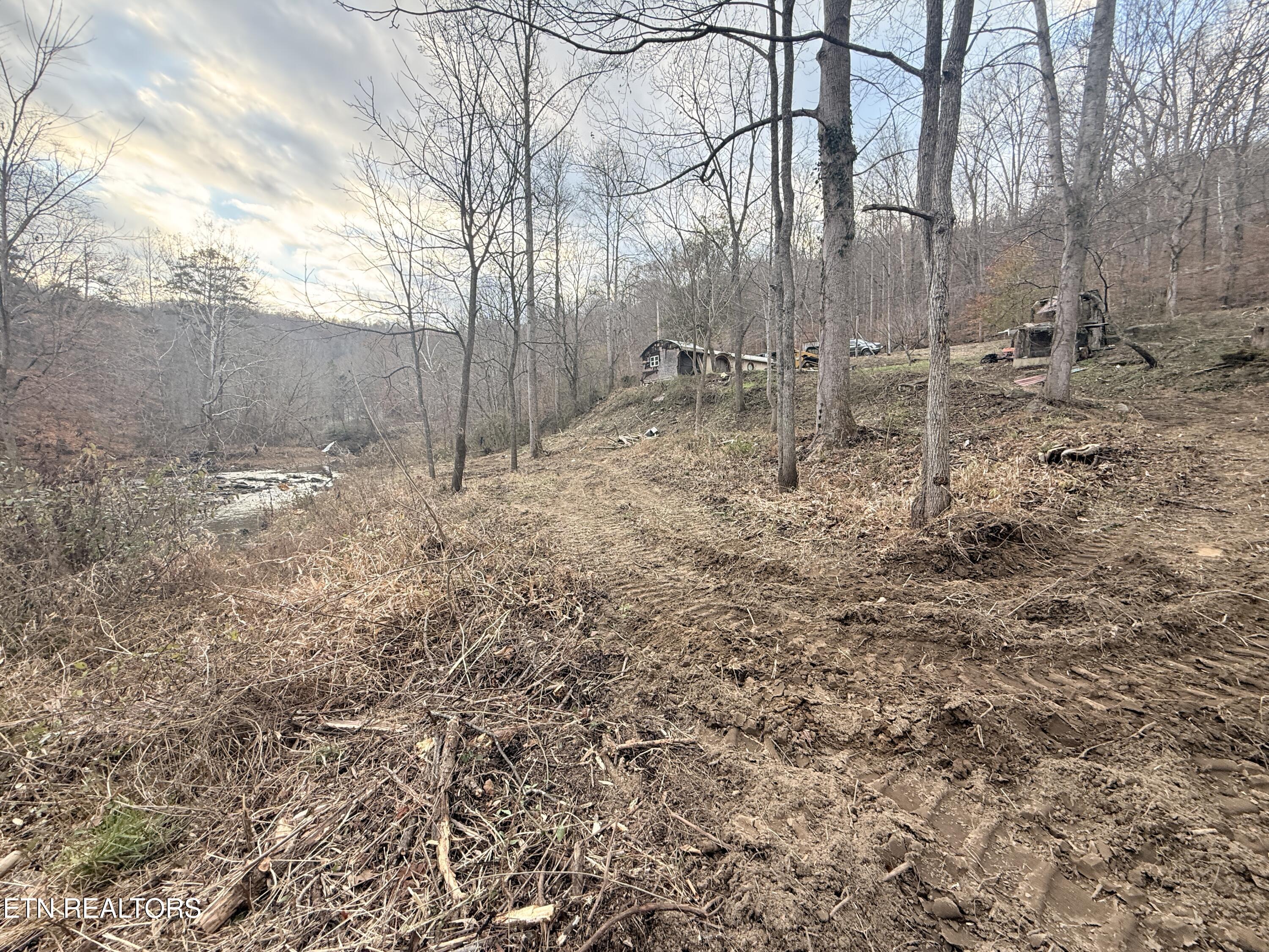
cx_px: 634
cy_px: 476
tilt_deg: -4.1
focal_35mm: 14
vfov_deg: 85.7
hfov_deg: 102.1
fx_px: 513
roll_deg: -0.1
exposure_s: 1/99
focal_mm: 2.22
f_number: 2.2
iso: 100
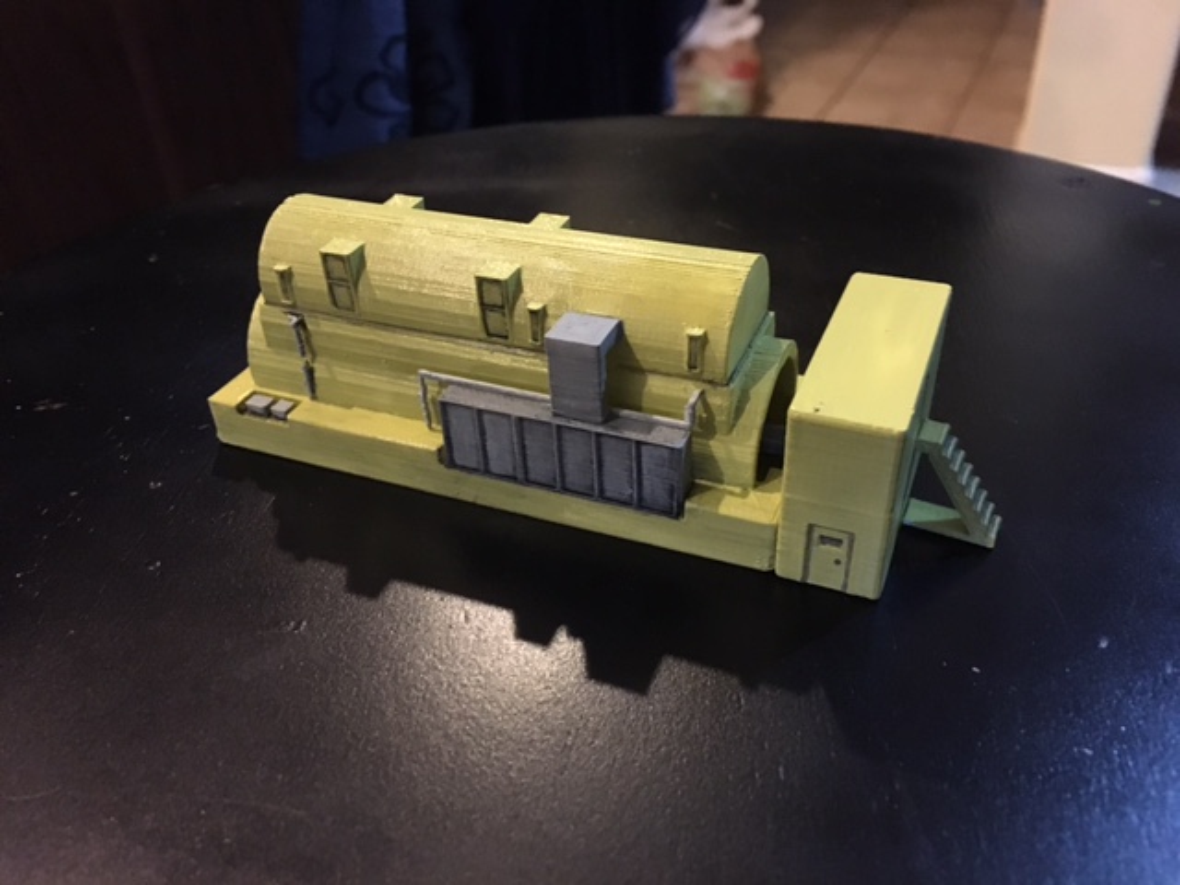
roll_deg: +2.7
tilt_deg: -35.1
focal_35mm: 29
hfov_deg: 61.7
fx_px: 989
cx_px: 590
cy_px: 442
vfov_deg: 48.2
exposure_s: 1/15
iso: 250
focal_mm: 4.15
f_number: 2.2
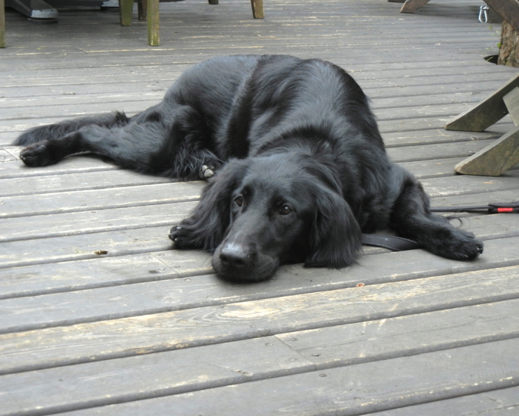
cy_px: 207
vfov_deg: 19.0
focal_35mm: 81
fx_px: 1245
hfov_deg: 23.6
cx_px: 248
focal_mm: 13.9
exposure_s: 1/97.4
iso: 160
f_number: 4.3
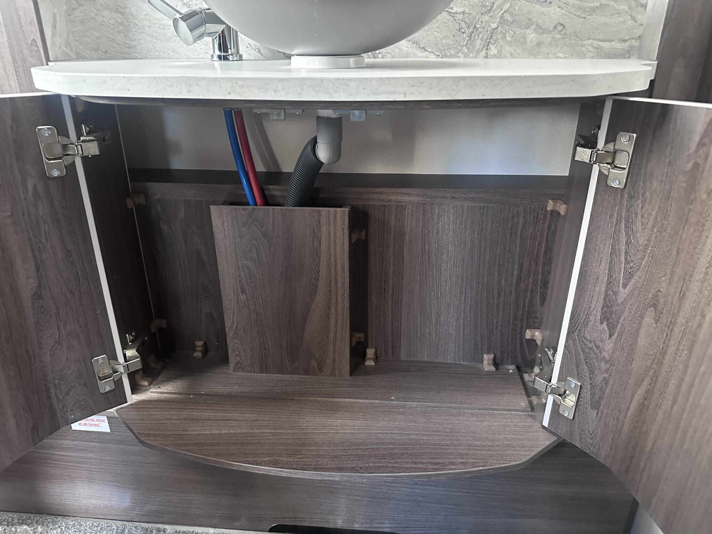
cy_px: 267
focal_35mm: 24
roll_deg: +0.7
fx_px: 494
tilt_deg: -22.2
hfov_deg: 71.6
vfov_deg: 56.8
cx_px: 356
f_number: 1.78
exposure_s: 1/40
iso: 1000
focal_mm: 6.86
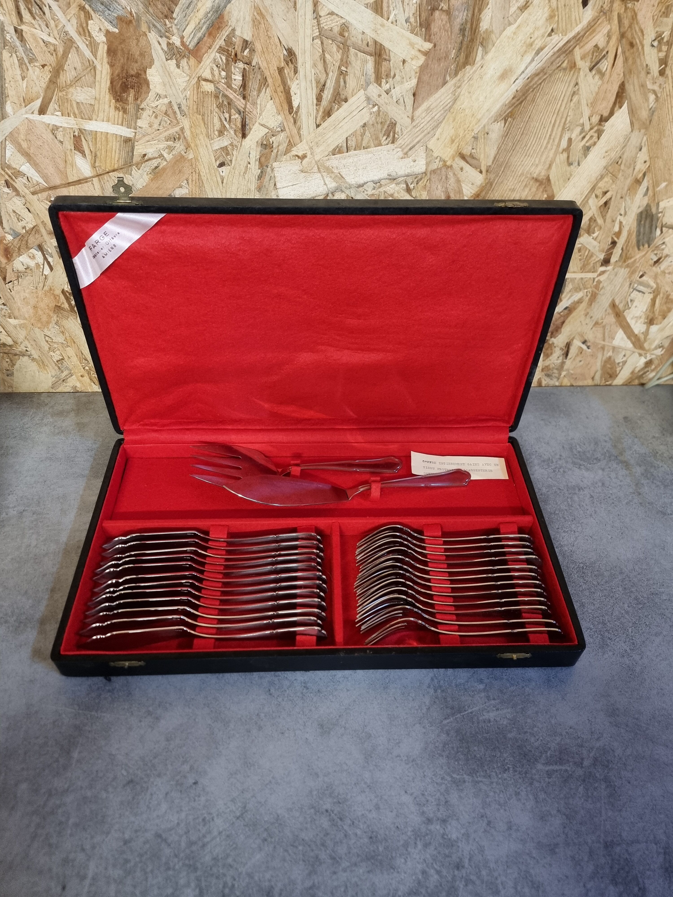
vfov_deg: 71.6
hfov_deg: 56.8
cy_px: 448
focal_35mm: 24
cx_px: 336
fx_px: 622
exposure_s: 1/50
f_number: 1.8
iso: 500
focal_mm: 6.7
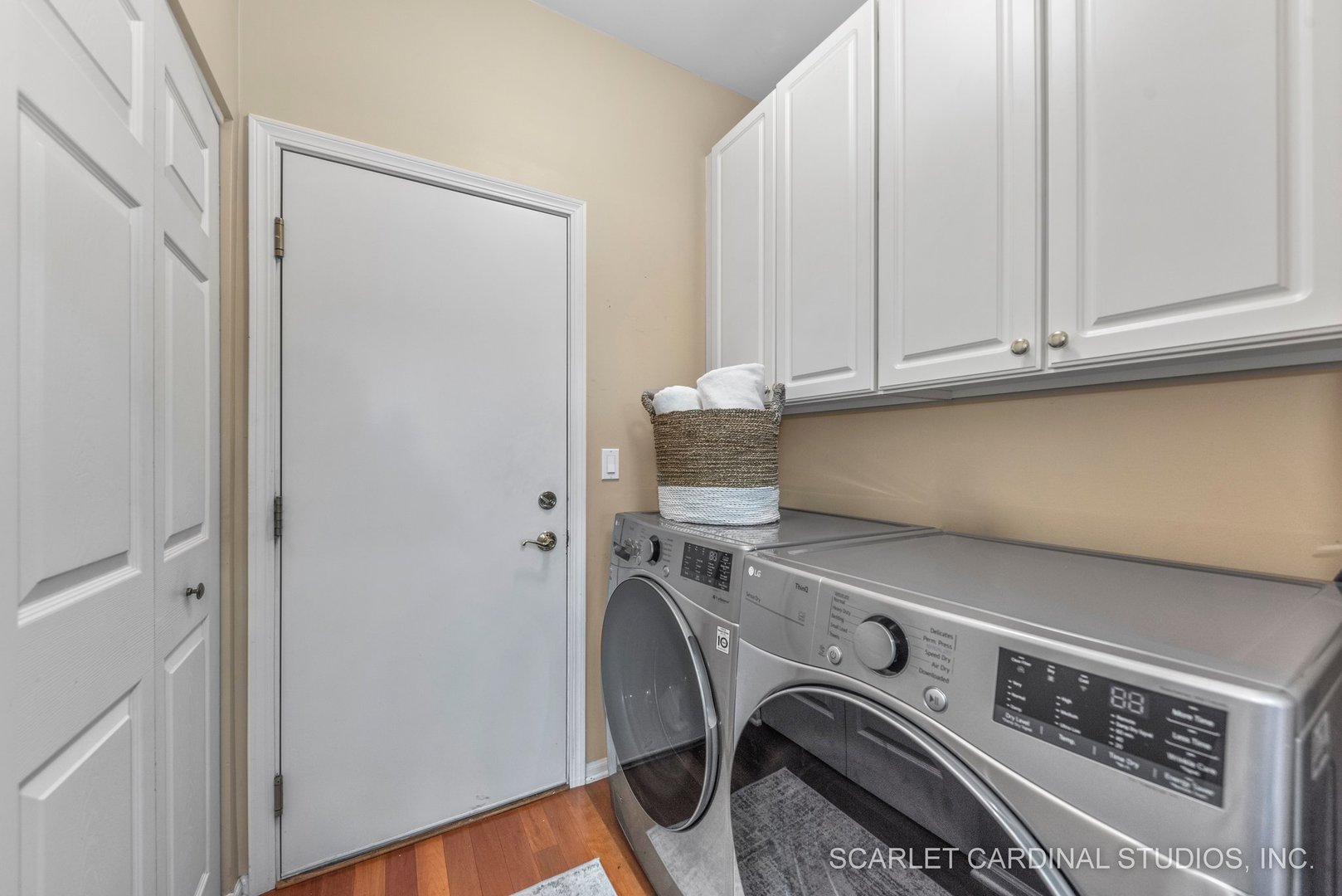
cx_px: 671
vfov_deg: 85.5
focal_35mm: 13
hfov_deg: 108.3
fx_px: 485
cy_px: 448
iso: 400
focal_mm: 13
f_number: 7.1
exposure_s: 1/5
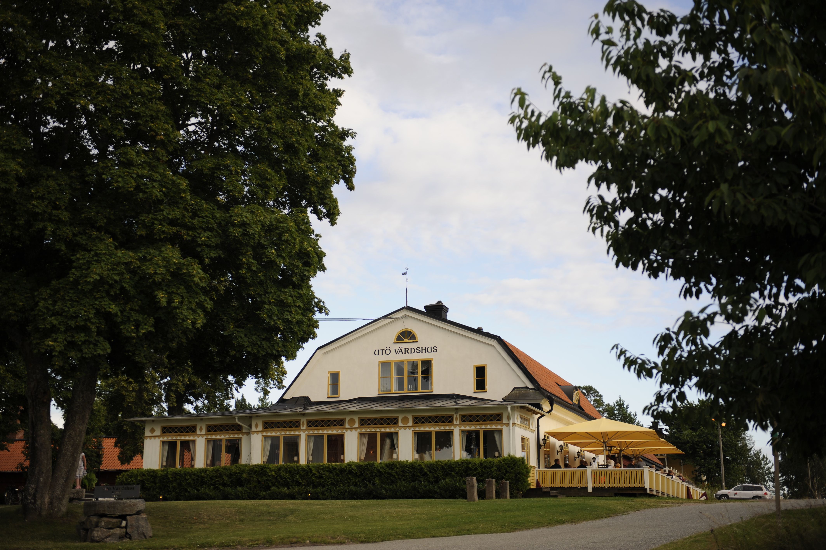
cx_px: 413
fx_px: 1146
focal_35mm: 50
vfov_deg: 27.0
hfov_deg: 39.6
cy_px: 275
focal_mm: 50
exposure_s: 1/1600
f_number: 2.8
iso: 200
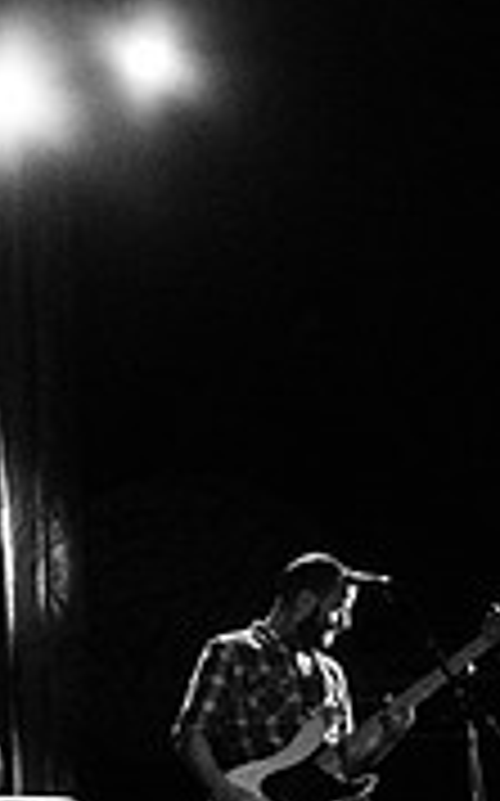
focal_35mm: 83
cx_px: -600
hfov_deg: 12.9
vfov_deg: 24.1
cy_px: 760
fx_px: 1813
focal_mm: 20
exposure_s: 1/250
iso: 3200
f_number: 3.2
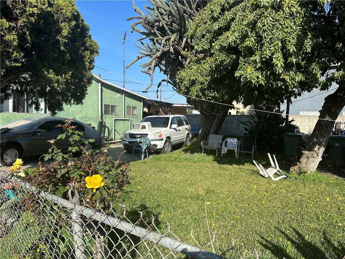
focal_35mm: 24
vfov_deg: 56.8
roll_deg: -1.3
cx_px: 172
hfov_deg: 71.6
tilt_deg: -1.9
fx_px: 239
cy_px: 130
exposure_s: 1/3356
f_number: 1.78
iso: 80
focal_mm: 6.86
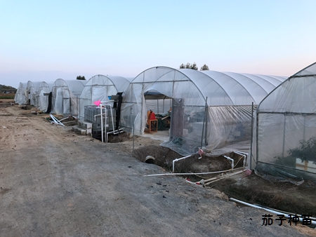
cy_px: 118
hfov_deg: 63.4
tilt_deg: -5.6
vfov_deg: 49.8
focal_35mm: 28
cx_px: 158
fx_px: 256
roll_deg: -0.6
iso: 20
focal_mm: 3.99
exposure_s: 1/322
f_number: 1.8
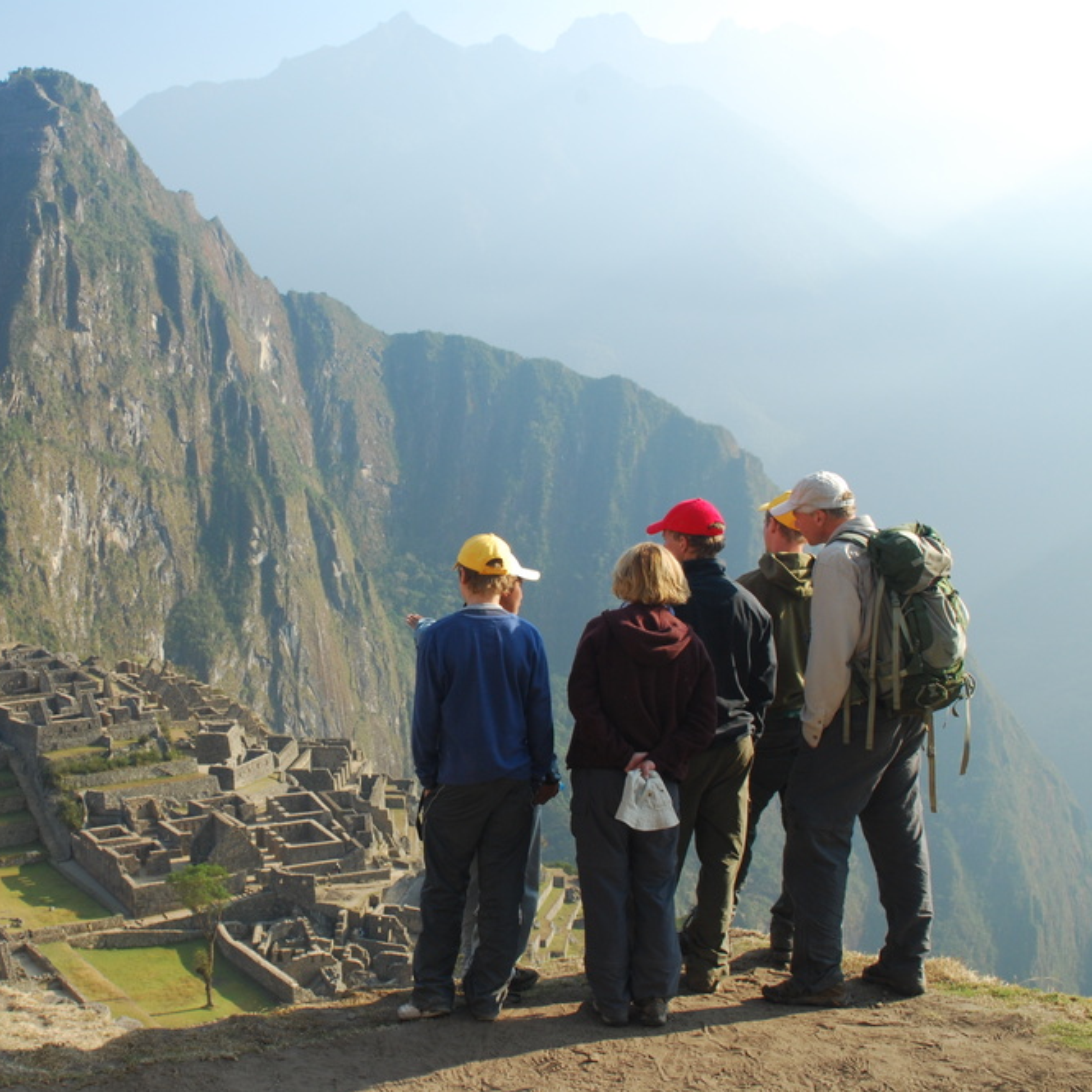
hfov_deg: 36.4
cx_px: 365
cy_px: 548
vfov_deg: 36.8
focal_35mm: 46
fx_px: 1642
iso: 200
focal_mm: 24
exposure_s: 1/25
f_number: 11
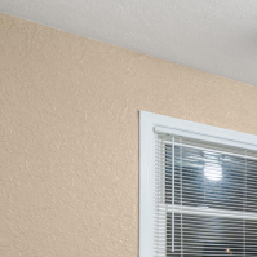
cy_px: 278
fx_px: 403
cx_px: 469
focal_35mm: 48
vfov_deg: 31.6
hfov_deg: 21.6
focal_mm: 10
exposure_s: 2
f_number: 7.1
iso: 400
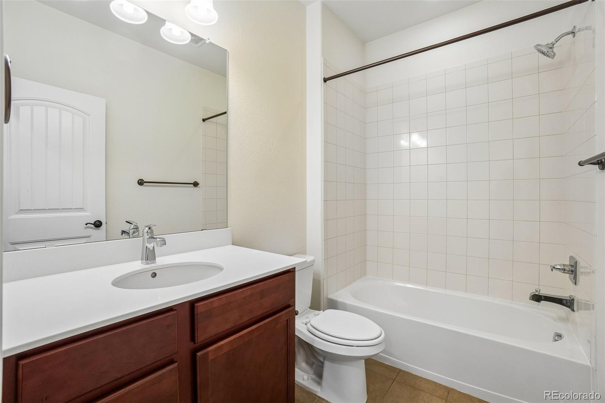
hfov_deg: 100.4
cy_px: 202
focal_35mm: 15
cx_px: 302
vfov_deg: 77.3
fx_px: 252
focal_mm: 10
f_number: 8
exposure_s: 1/25
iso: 400
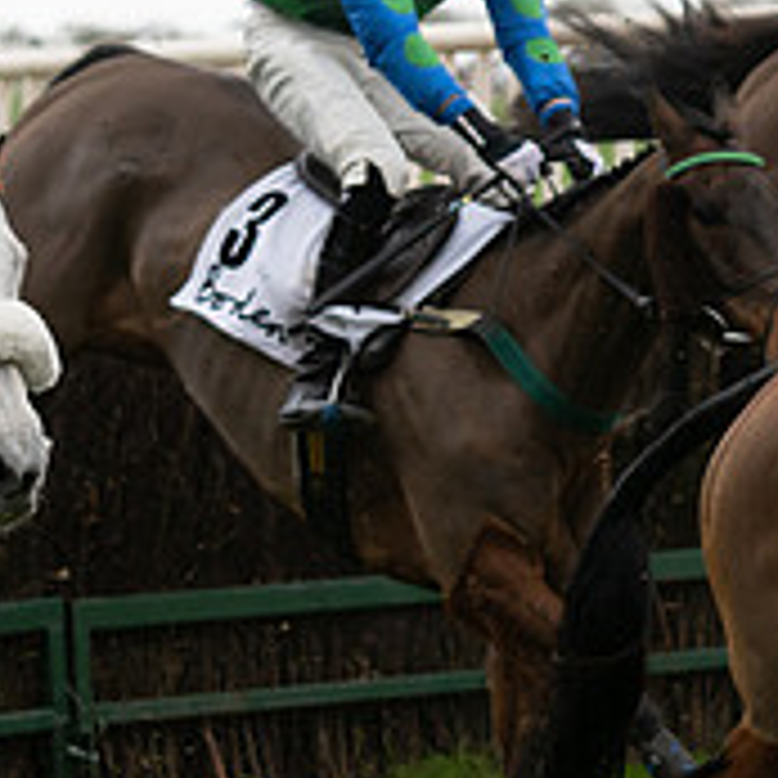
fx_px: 7603
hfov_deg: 5.8
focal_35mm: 299
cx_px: 962
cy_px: 340
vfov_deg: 5.9
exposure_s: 1/2000
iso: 800
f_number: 2.8
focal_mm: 70
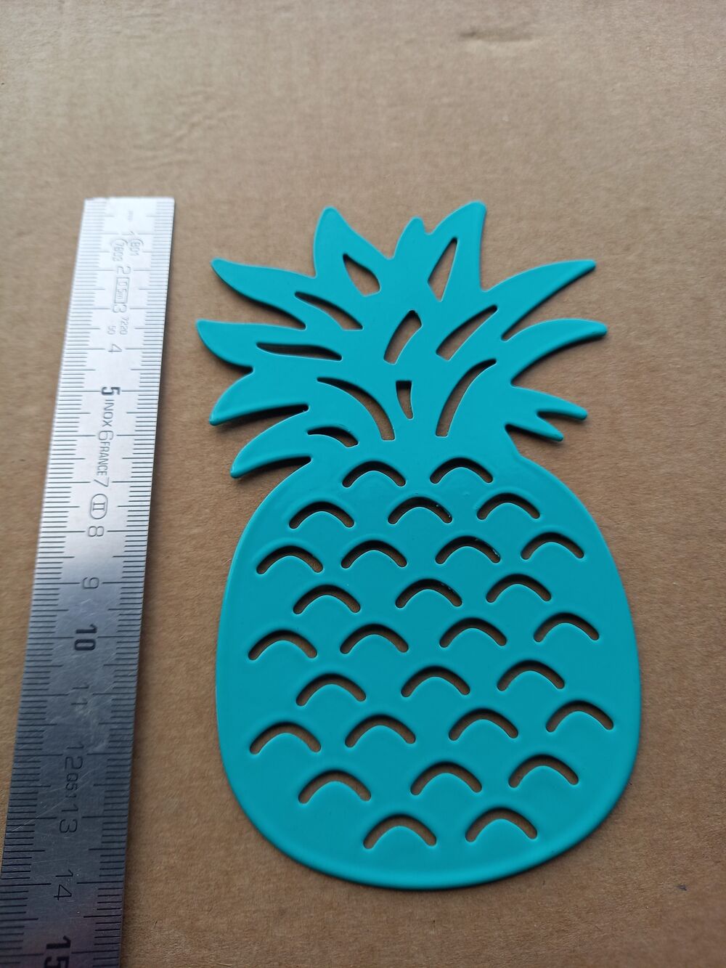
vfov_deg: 69.4
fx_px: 699
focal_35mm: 25
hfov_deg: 54.9
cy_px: 484
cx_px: 363
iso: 50
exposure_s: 1/100
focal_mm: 4.65
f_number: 1.8
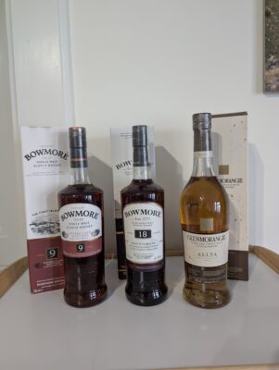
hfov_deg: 56.9
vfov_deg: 71.5
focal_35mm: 24
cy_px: 185
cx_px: 140
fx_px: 257
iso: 101
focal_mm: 6.9
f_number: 1.68
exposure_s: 1/24
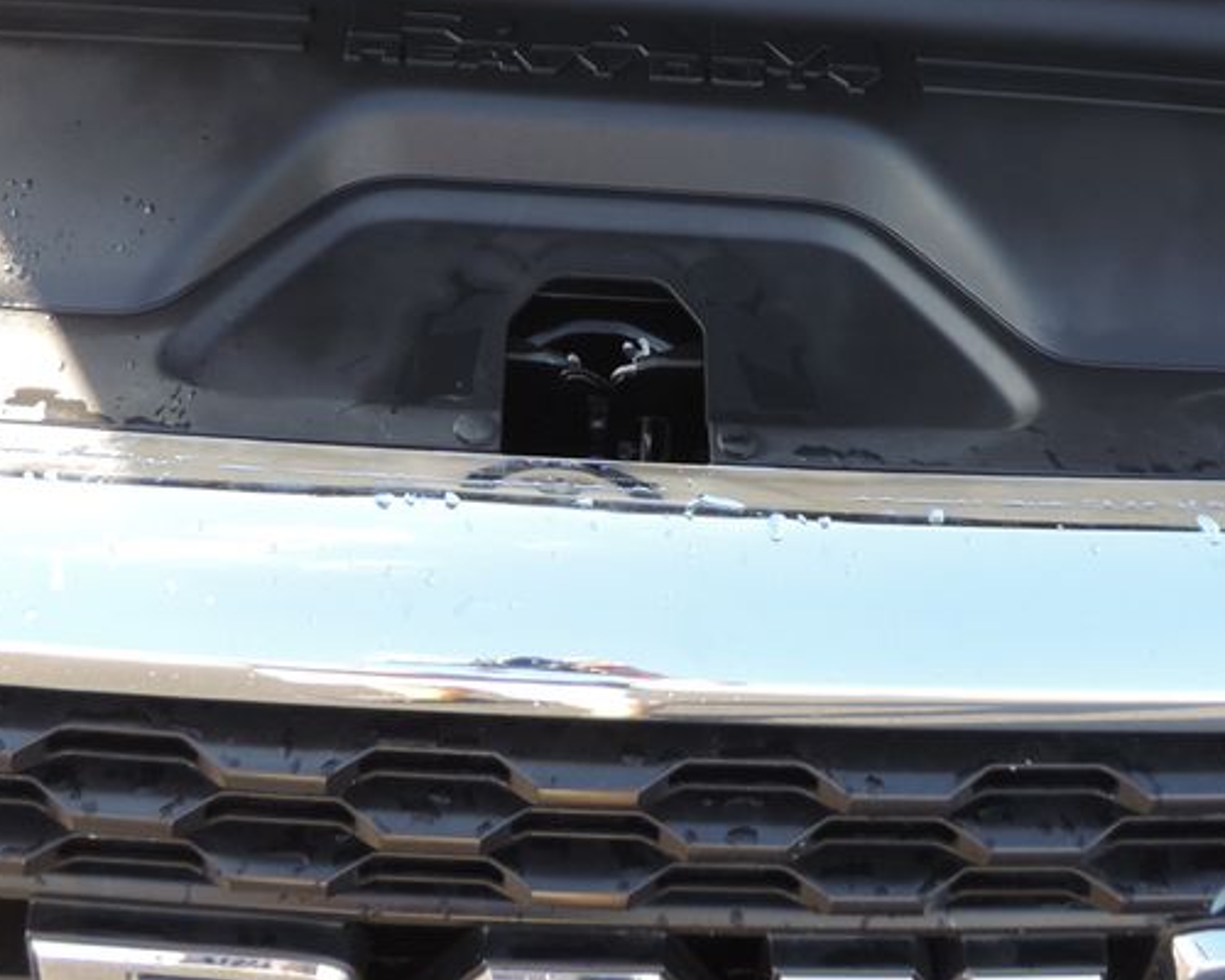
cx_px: 688
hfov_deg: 31.4
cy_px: 100
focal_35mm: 60
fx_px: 2175
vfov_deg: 24.7
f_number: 3
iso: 80
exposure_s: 1/125
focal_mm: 4.3
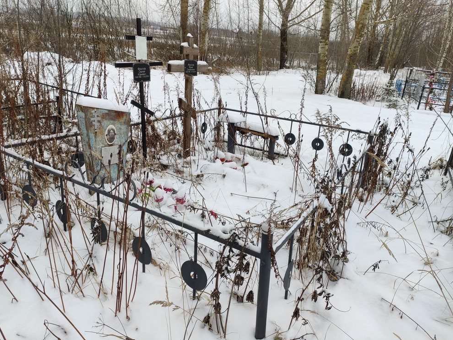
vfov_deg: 51.4
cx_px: 227
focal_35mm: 27
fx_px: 353
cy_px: 169
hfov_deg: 65.3
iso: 112
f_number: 1.75
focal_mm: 4.77
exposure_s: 1/409
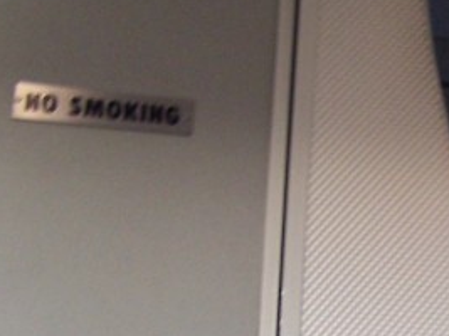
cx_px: 545
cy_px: 307
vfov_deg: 12.9
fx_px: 1478
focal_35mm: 114
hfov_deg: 16.5
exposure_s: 1/30
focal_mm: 6.3
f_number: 2.8
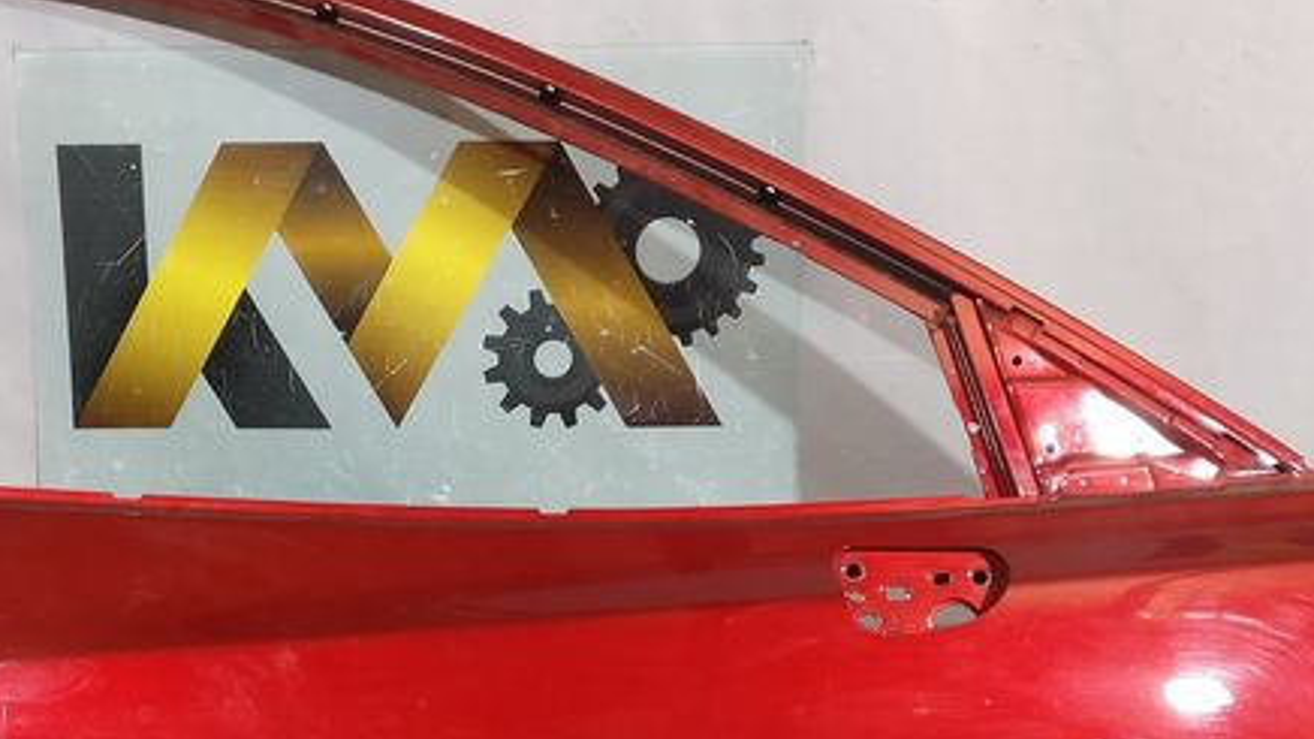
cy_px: 784
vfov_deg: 16.8
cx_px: 515
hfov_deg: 30.1
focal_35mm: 70
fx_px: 2438
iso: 400
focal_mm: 4.26
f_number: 2
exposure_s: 1/25
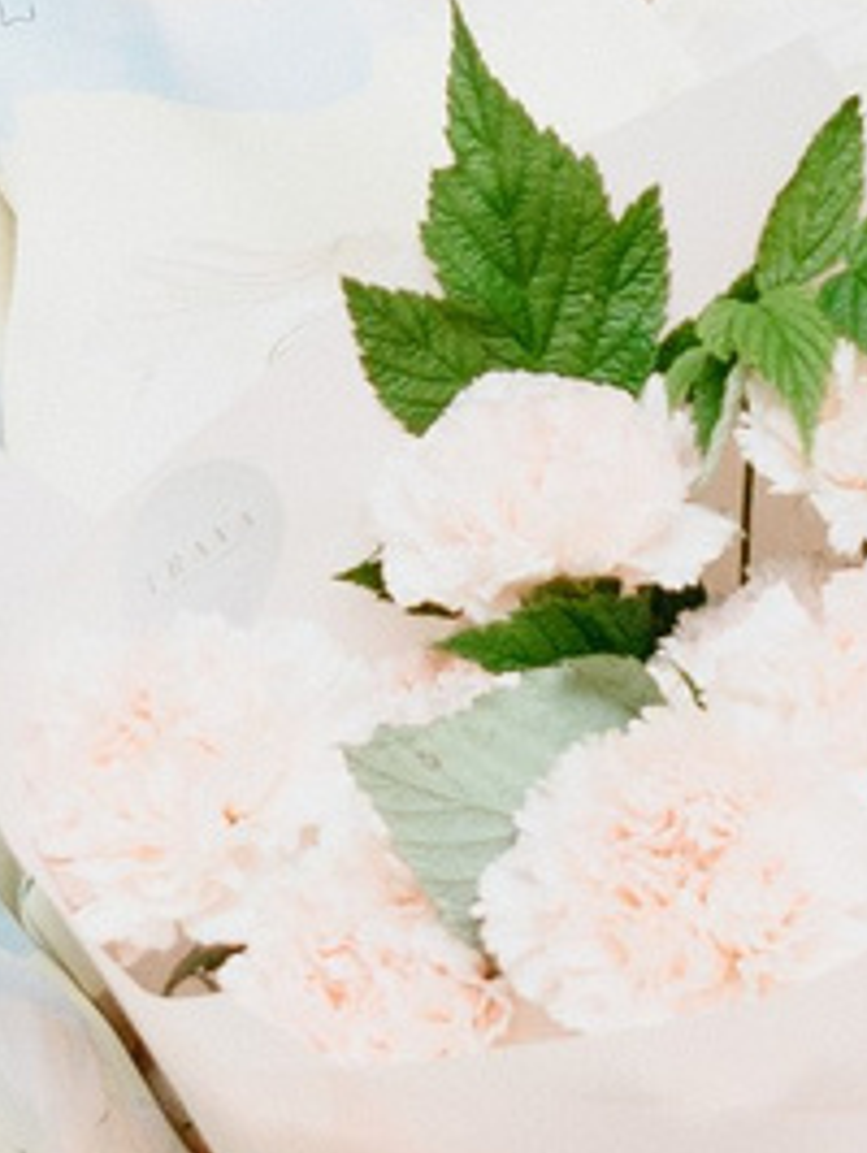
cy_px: -712
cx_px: 1112
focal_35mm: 336
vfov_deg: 5.8
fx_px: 11203
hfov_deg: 4.4
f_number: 4.5
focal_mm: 31
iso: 200
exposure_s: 1/160
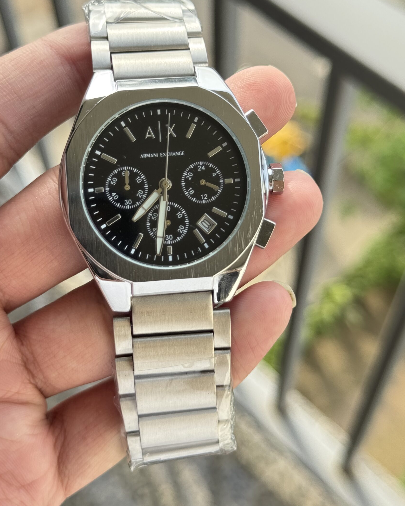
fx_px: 854
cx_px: 187
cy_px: 235
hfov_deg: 26.7
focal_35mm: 57
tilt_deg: -58.5
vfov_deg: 33.0
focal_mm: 6.76
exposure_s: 1/621
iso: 64
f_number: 1.78
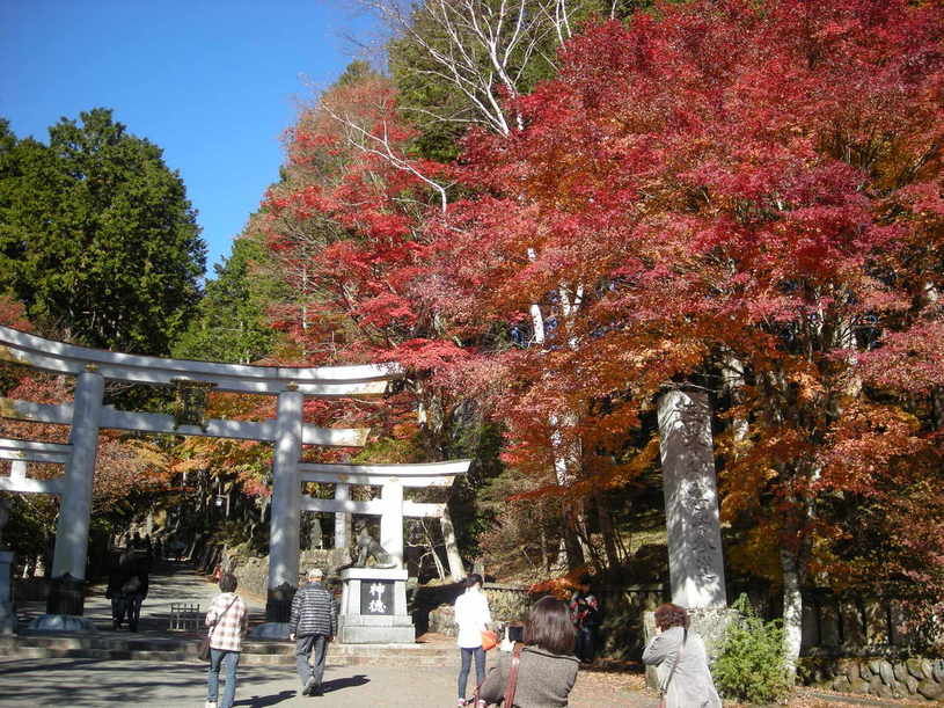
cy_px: 354
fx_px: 954
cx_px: 472
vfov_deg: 40.7
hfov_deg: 52.6
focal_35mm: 35
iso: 64
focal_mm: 5.7
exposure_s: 1/478
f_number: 2.8
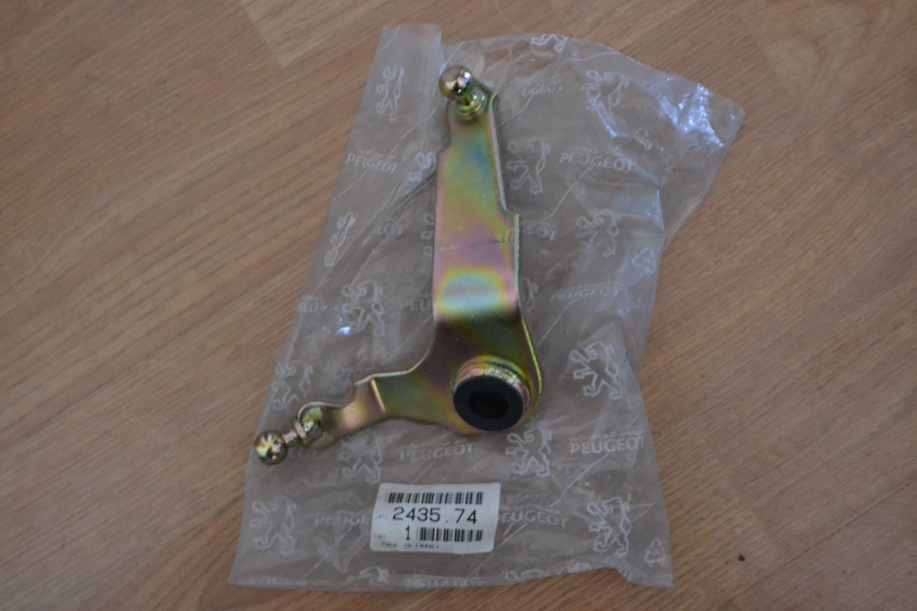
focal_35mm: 45
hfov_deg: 43.6
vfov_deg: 29.9
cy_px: 306
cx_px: 458
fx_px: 1146
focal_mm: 30
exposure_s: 1/5
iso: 3200
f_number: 4.5
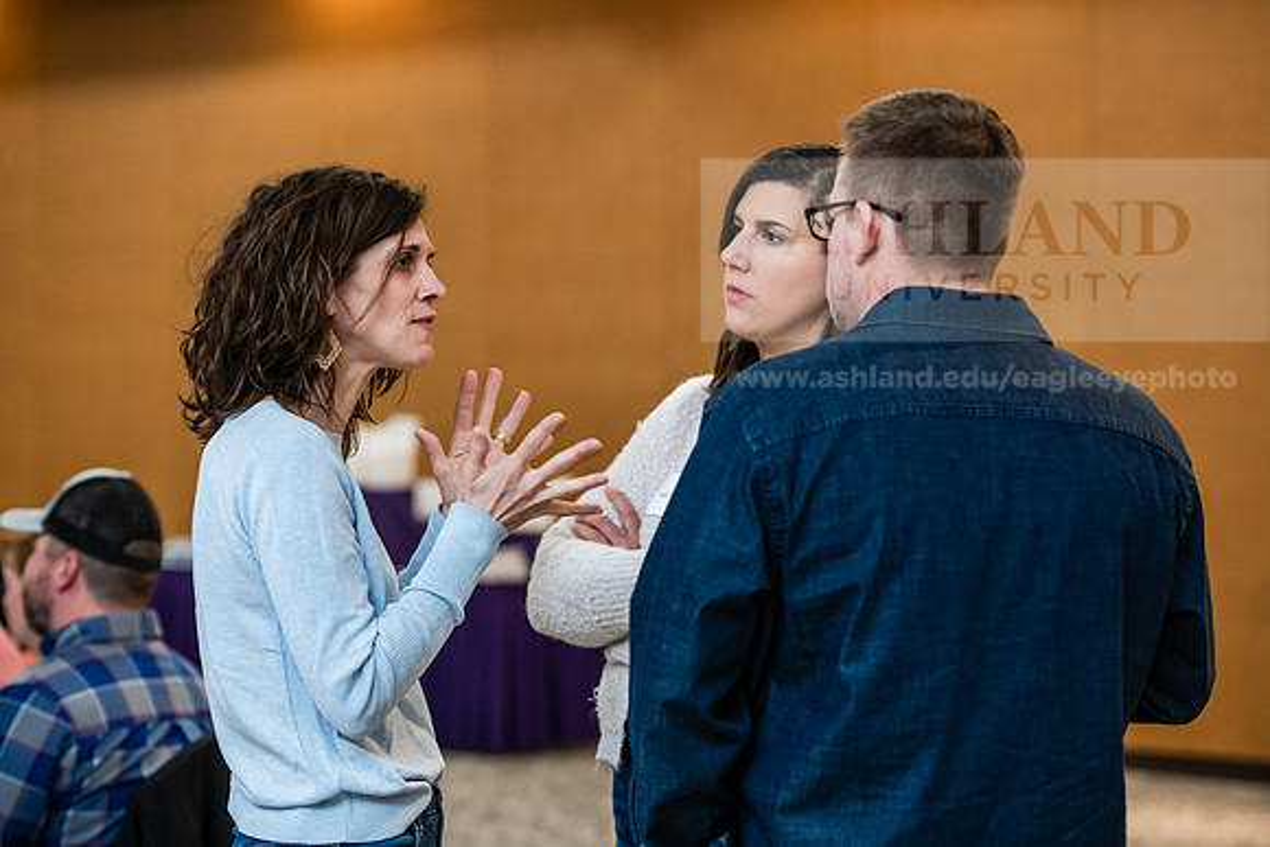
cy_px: 424
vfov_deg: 14.4
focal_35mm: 95
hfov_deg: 21.5
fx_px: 3352
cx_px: 635
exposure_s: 1/160
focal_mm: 95
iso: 1600
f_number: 3.5
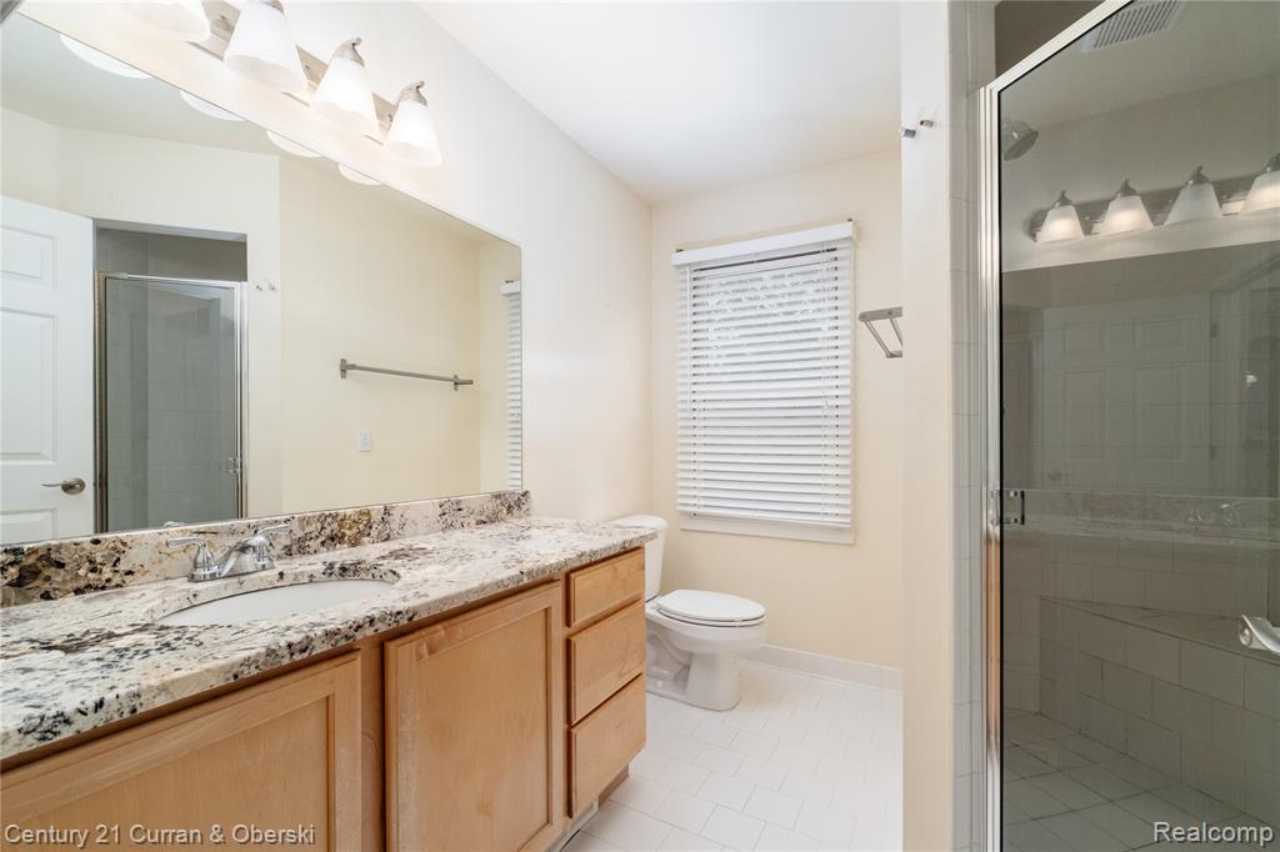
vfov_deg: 77.3
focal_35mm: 15
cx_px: 640
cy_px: 426
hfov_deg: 100.4
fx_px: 533
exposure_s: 1/250
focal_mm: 10
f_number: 6.4
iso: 800
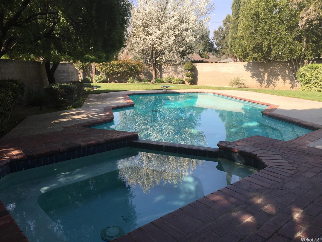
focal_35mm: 29
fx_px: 270
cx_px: 161
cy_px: 121
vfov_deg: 48.2
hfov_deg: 61.7
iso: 32
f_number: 2.2
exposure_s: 1/760
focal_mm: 4.15
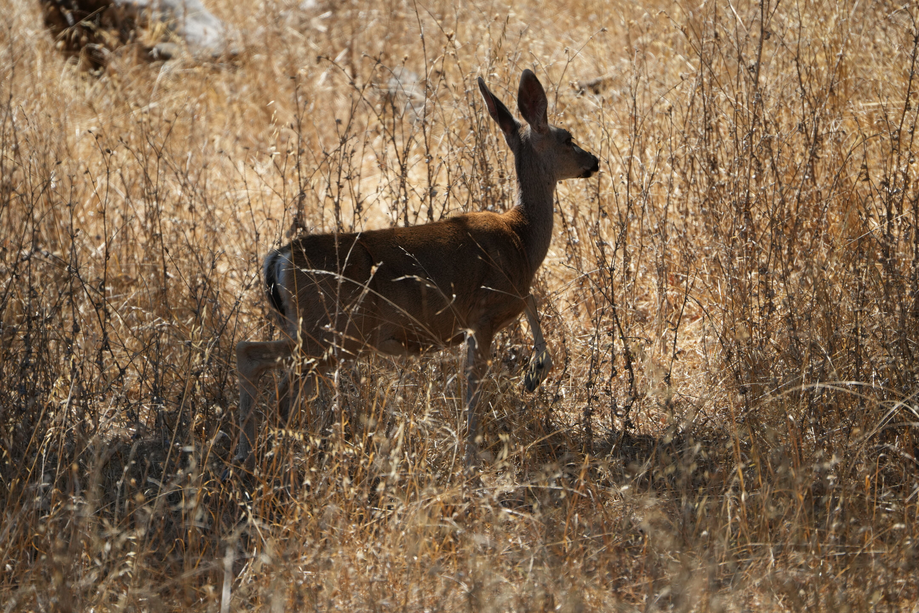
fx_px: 10210
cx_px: 460
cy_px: 306
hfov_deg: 5.2
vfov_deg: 3.4
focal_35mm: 400
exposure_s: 1/1000
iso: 640
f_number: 6.3
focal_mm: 400
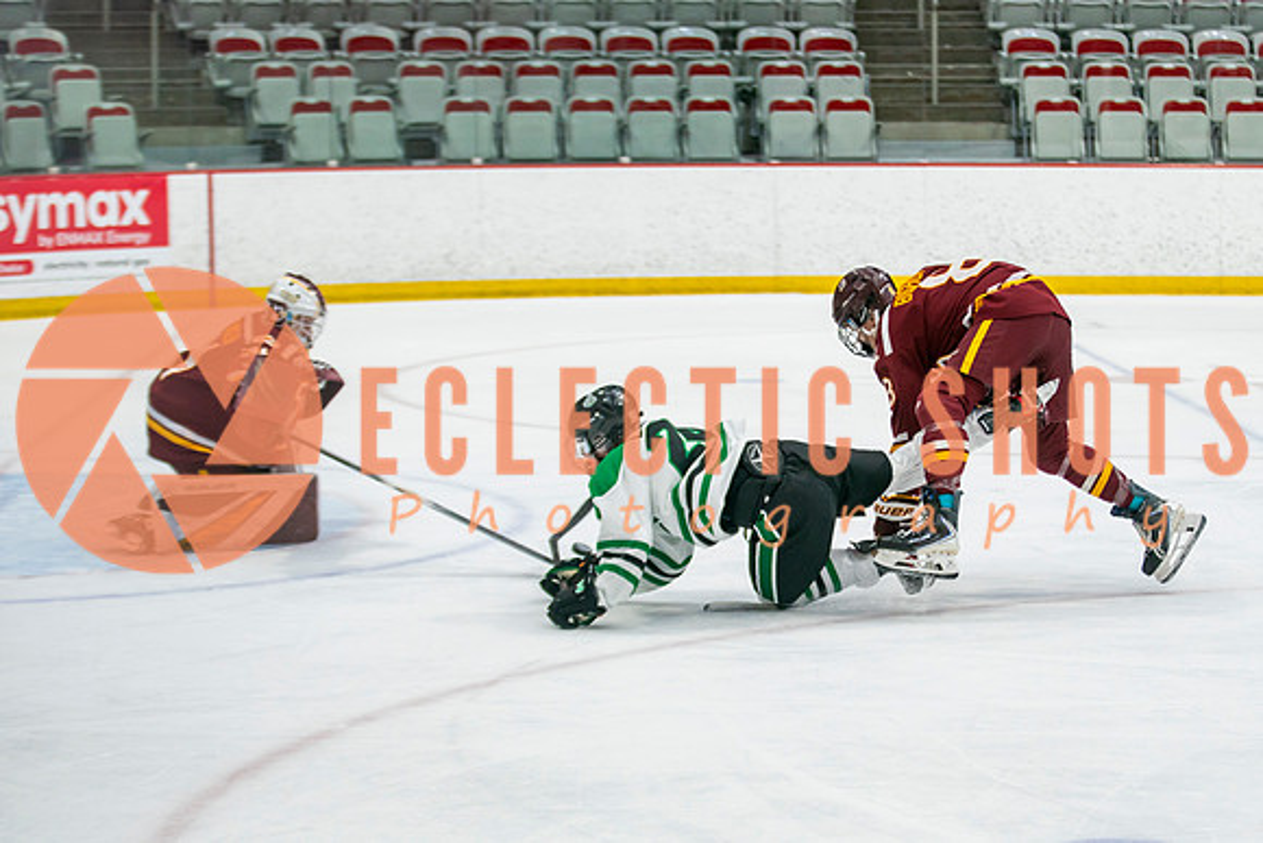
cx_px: 845
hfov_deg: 19.4
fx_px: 3689
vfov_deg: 13.0
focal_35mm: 105
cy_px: 434
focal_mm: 75
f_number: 2.8
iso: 800
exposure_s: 1/640
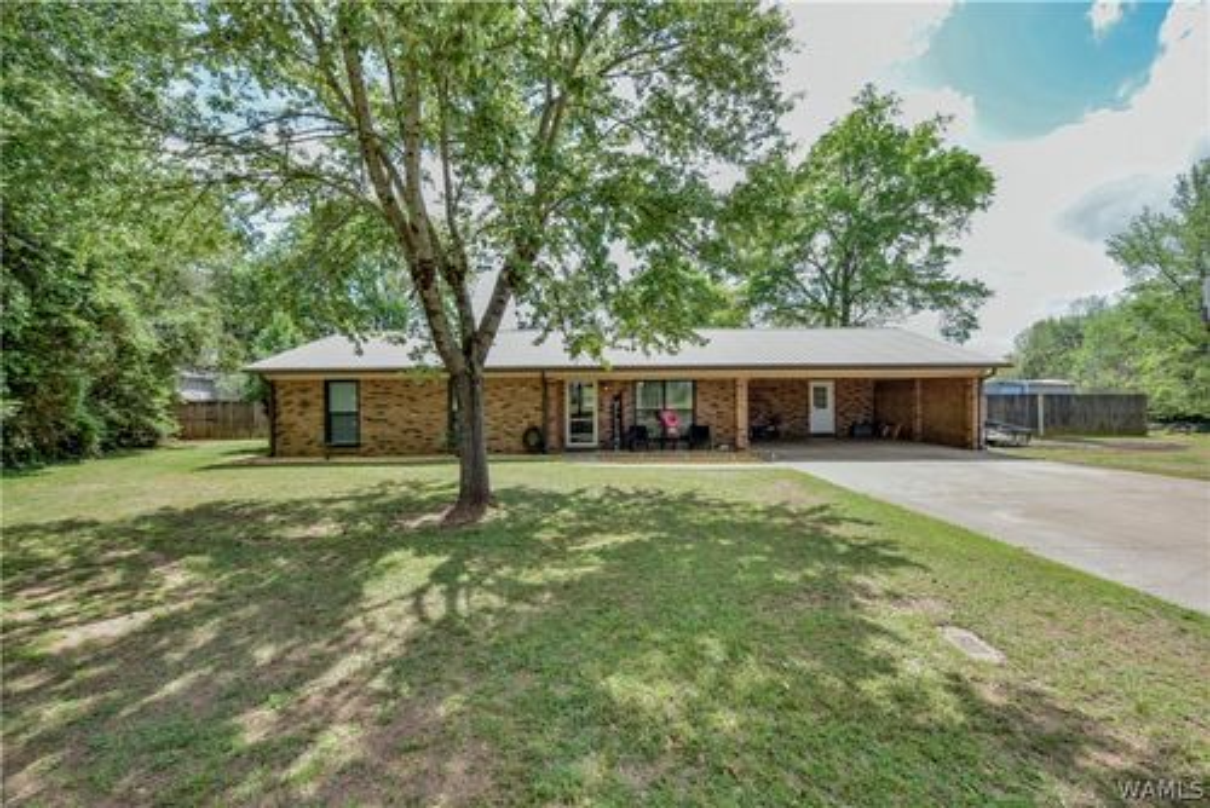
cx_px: 605
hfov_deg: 104.2
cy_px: 404
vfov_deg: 81.3
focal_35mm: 14
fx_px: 471
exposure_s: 1/50
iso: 500
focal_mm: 14
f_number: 20
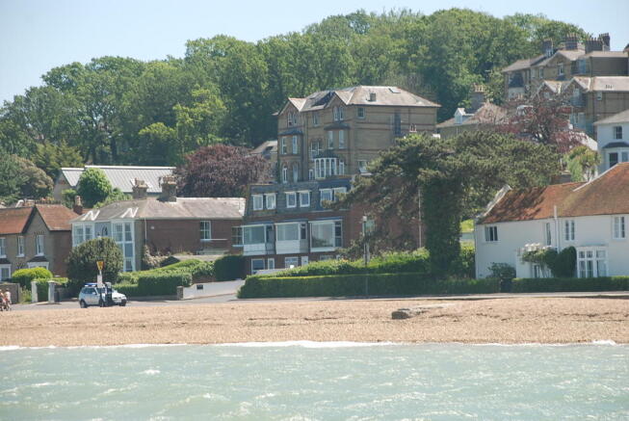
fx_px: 2755
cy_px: 210
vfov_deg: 8.7
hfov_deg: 13.0
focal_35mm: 158
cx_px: 314
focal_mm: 105
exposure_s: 1/320
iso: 200
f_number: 5.6
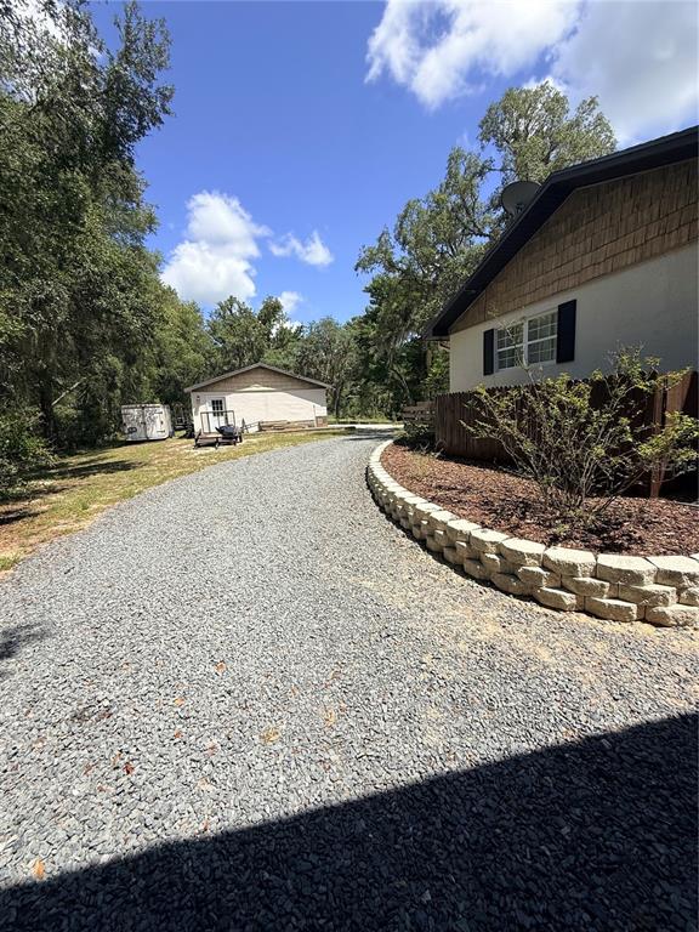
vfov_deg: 102.1
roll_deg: +3.6
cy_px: 466
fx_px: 377
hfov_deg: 85.7
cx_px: 350
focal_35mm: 14
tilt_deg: -8.0
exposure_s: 1/2165
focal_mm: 2.22
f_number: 2.2
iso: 50
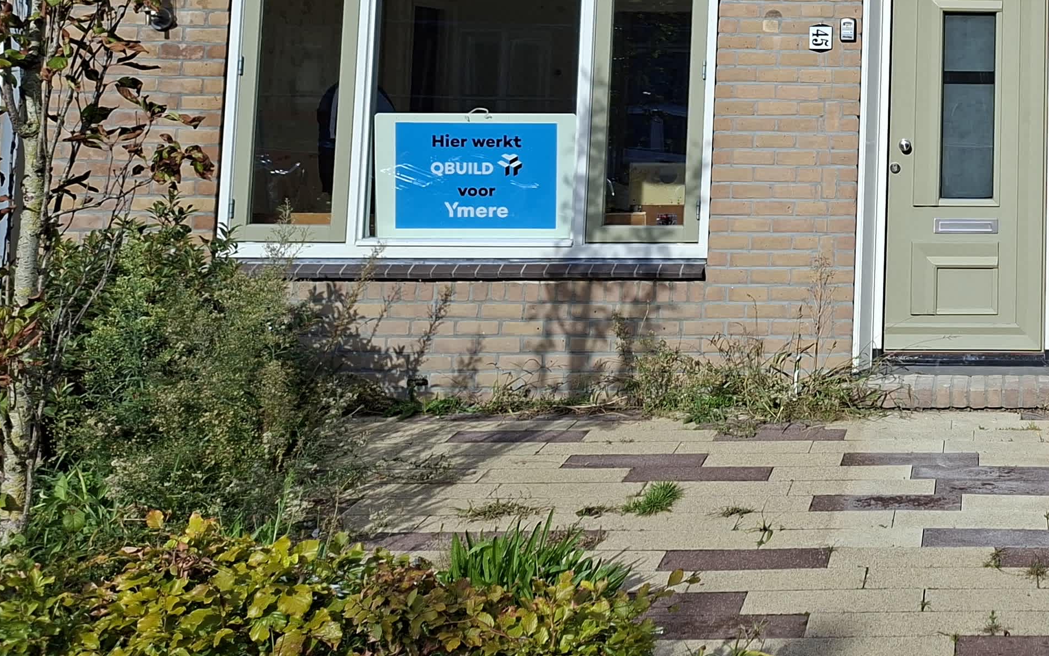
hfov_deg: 36.2
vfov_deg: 23.8
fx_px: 1458
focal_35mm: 51
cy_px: -58
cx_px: 1011
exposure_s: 1/1582
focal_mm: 5.5
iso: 50
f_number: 1.8
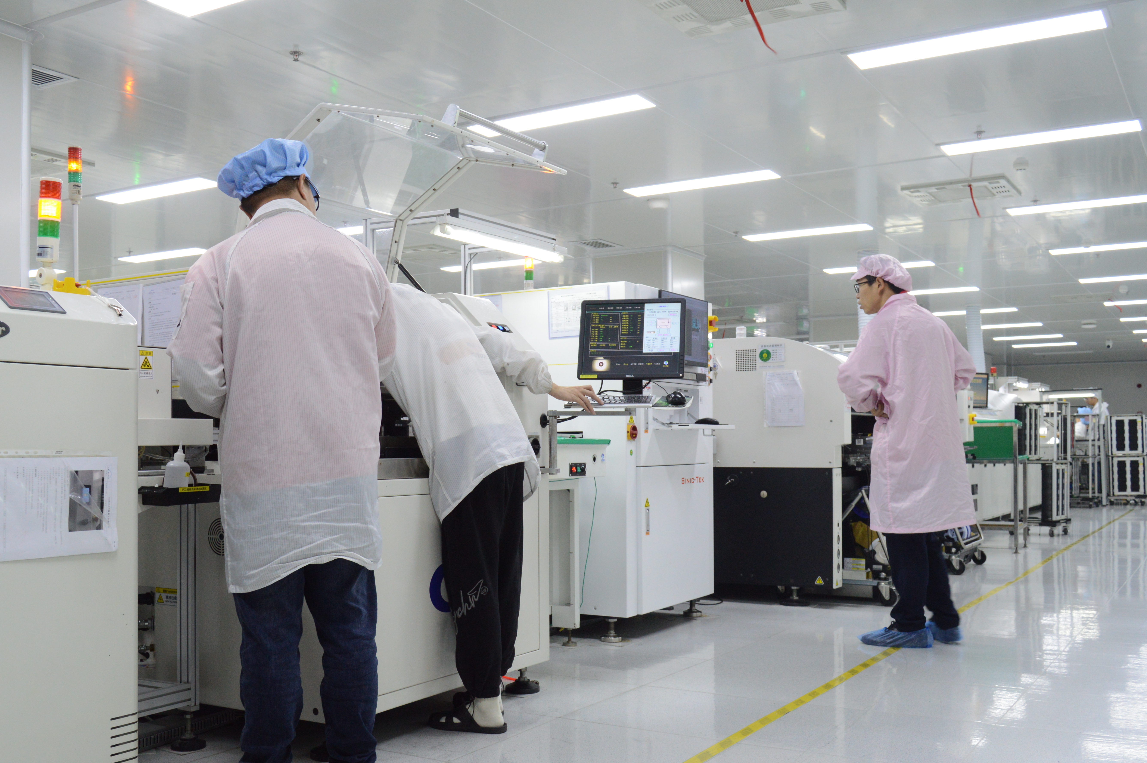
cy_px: 424
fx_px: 1178
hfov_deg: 51.8
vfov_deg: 35.8
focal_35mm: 37
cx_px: 517
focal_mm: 22
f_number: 5.6
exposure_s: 1/50
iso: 800
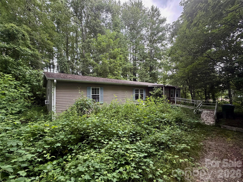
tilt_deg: +0.7
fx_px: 98
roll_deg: +0.8
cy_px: 91
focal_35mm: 14
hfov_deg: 102.1
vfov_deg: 85.7
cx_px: 122
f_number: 2.2
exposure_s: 1/121
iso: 250
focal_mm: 2.22
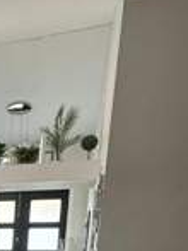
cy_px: 335
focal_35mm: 61
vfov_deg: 26.4
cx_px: -132
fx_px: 442
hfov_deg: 19.3
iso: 400
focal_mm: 2.22
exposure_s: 1/67
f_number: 2.2
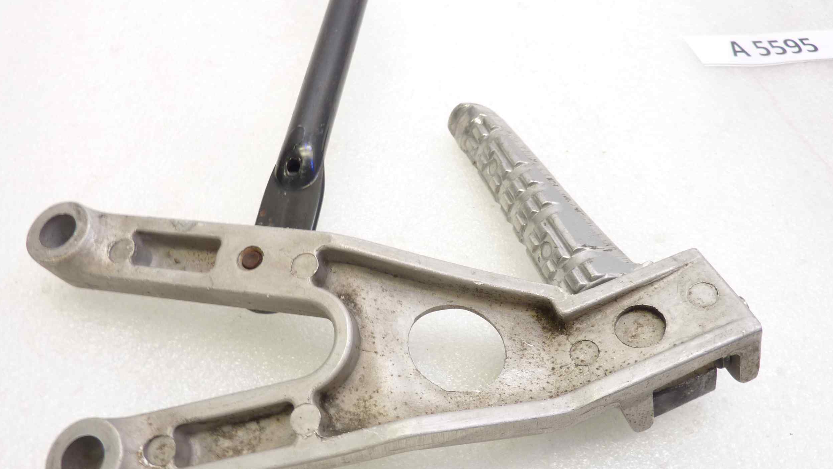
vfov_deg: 41.2
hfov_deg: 67.9
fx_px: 618
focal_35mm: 28
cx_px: 414
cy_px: 289
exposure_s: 1/10
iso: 80
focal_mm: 4.1
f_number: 3.3
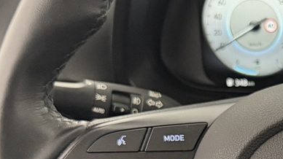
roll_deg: +1.1
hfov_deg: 20.4
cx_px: 355
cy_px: 184
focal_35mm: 97
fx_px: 728
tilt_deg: -23.5
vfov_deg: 12.2
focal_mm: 6.76
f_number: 1.78
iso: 800
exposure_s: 1/48
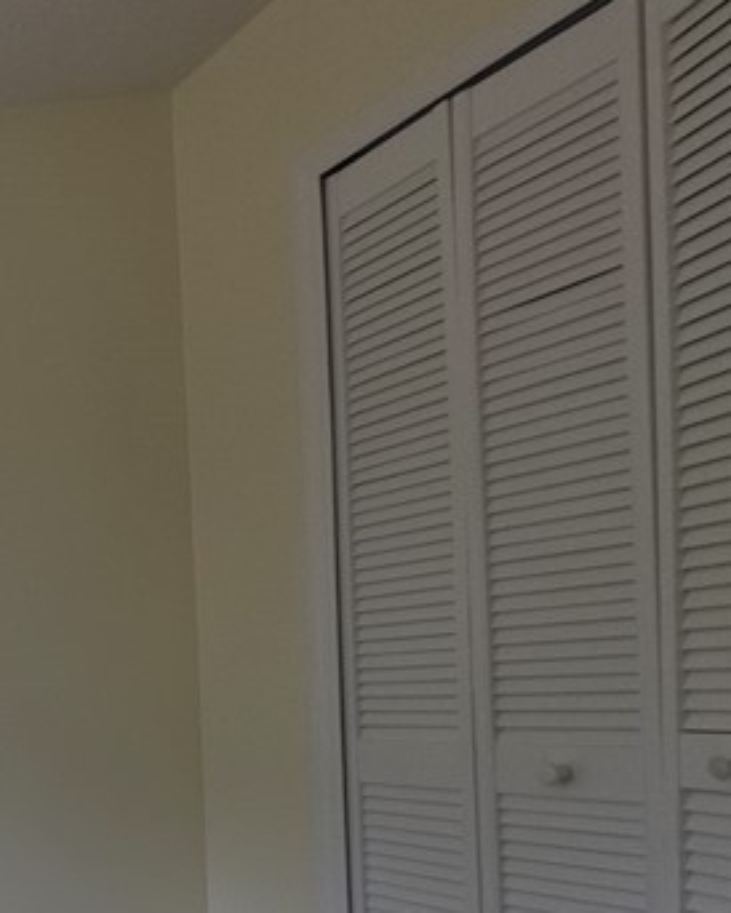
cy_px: 750
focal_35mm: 38
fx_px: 1027
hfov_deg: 21.7
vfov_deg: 45.1
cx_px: -619
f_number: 1.9
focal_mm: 2.2
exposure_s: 1/60
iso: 16
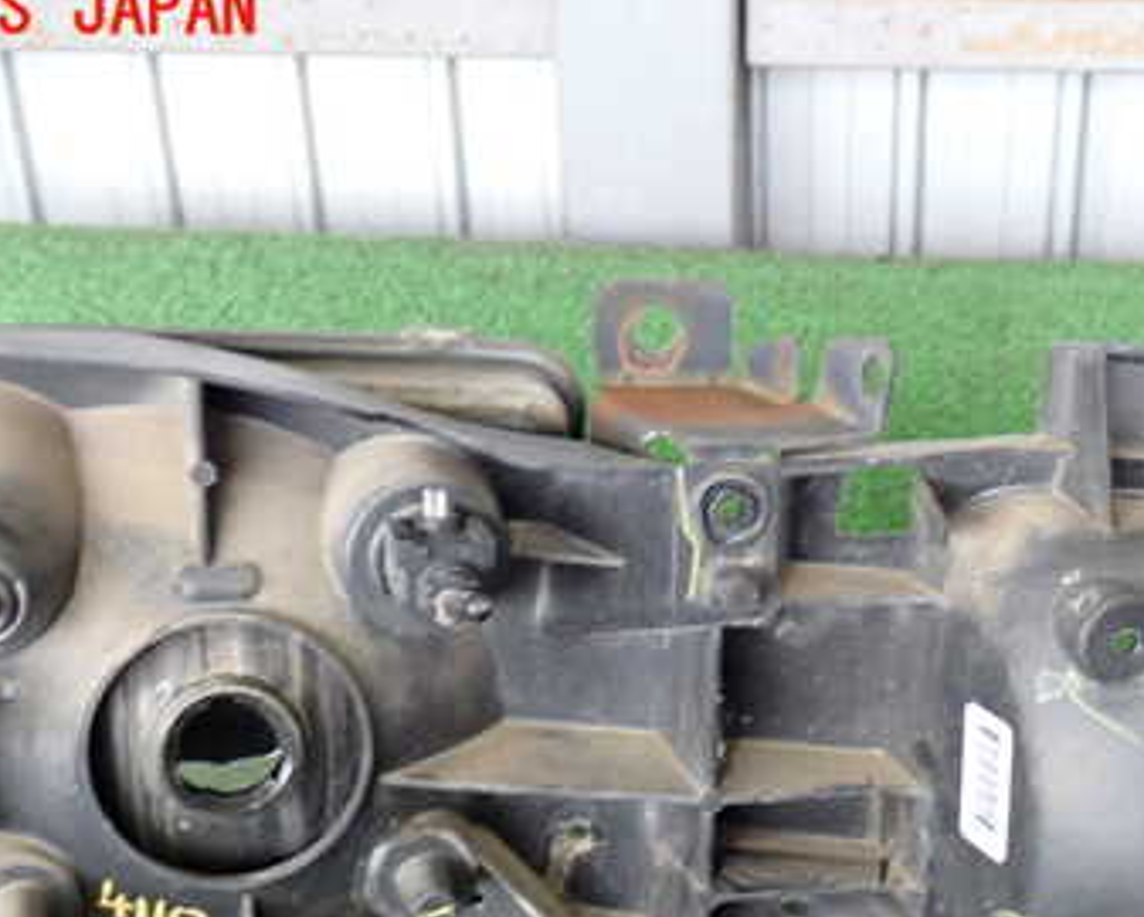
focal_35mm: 66
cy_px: 734
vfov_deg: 22.8
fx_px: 2236
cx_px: 659
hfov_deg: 28.7
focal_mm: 6.83
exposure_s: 1/40
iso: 250
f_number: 2.7
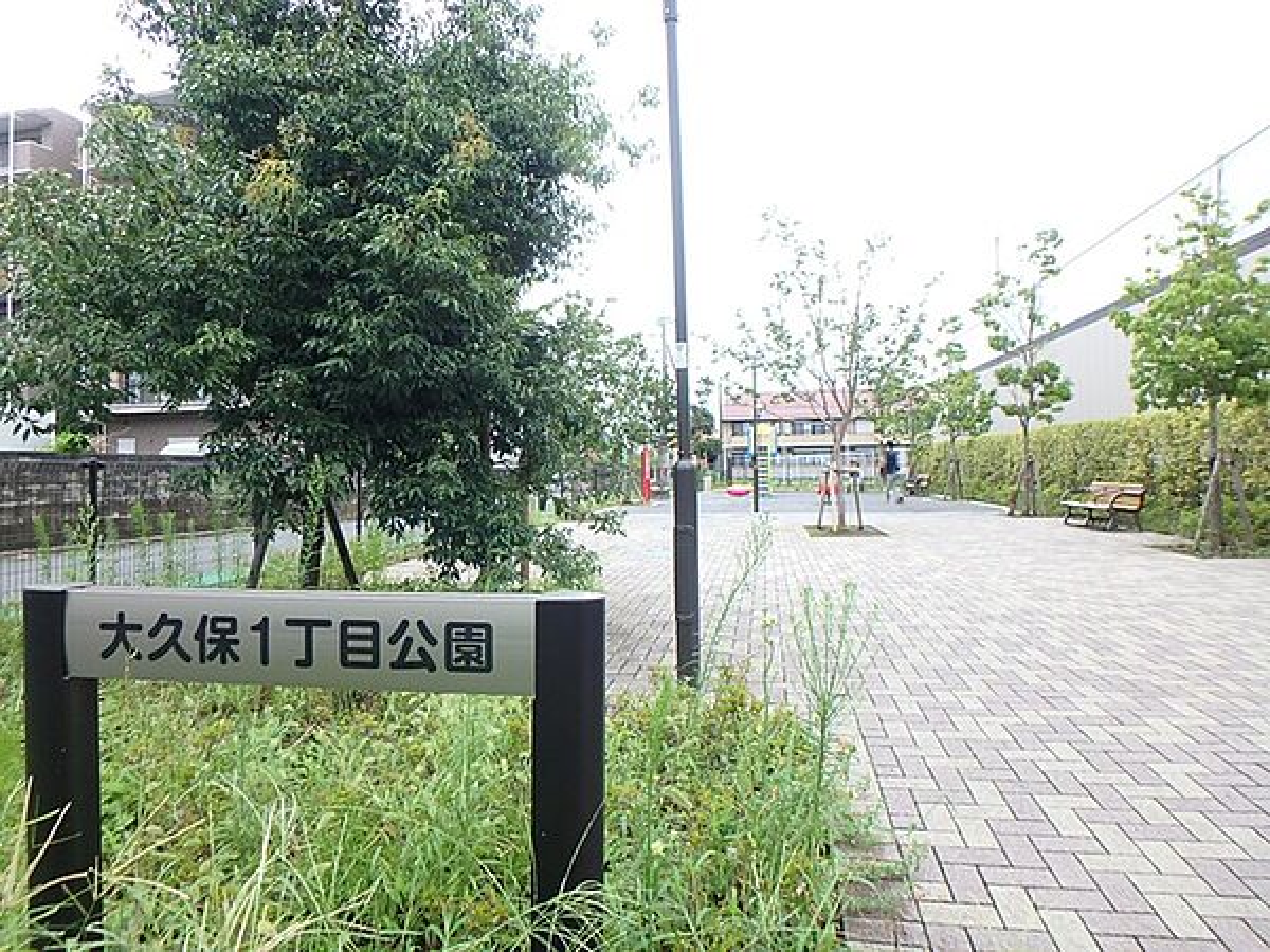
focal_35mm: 21
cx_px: 635
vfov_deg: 63.4
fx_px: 770
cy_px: 476
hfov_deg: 79.0
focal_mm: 3.7
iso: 125
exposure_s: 1/200
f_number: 3.5
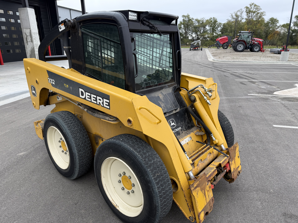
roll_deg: +1.5
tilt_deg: -17.2
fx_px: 207
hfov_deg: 71.6
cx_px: 149
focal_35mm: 24
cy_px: 112
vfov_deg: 56.8
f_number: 1.78
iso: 64
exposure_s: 1/222
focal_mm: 6.76
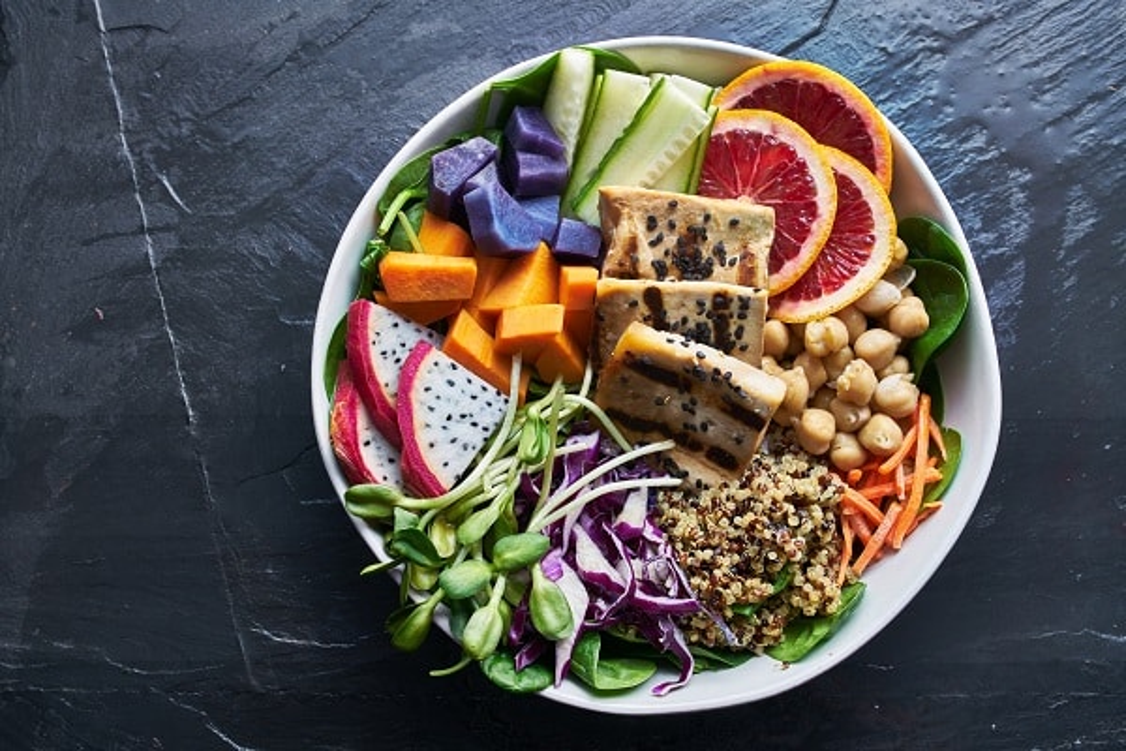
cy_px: 376
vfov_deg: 37.9
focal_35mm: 35
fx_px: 1095
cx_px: 563
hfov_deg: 54.4
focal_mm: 35
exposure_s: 1/160
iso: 100
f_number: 11
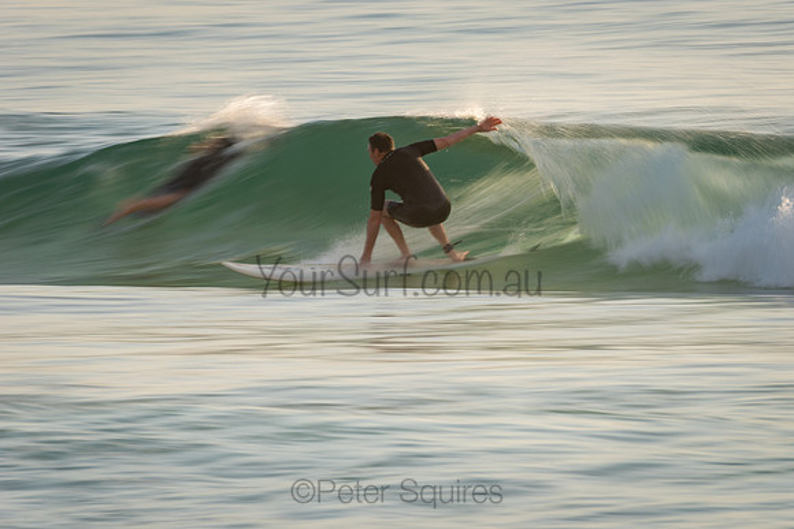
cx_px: 486
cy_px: 205
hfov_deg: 3.4
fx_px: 13512
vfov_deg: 2.2
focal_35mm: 613
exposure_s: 1/20
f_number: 14
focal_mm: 500
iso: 64
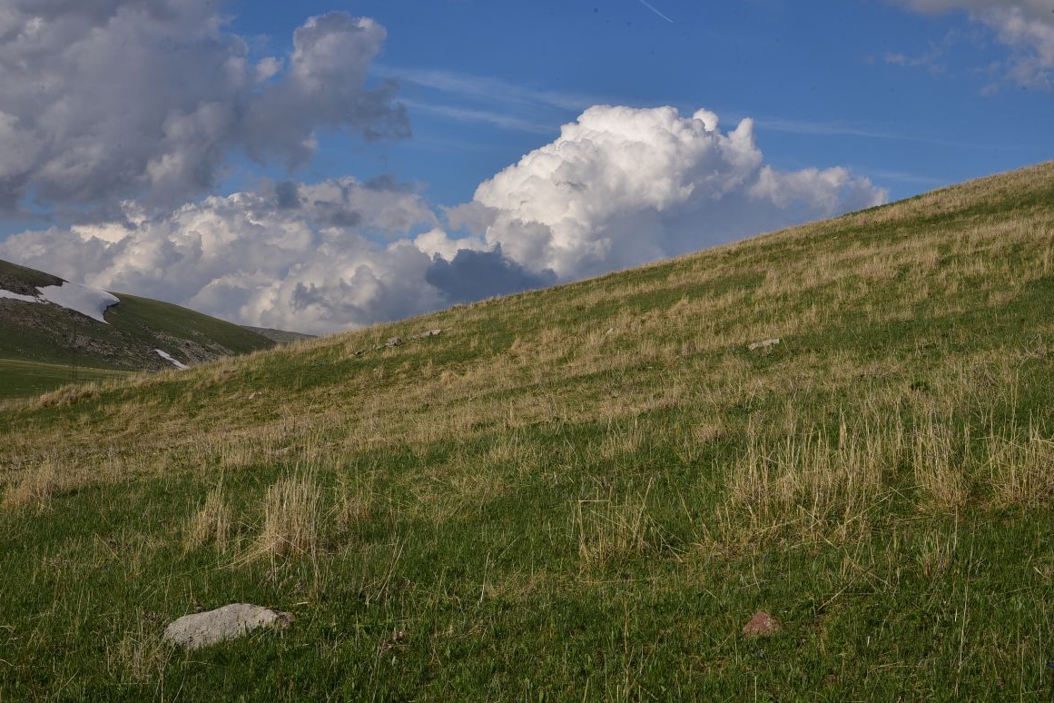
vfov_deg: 24.2
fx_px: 1639
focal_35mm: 56
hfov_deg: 35.6
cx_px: 499
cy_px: 329
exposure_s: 1/125
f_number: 20
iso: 160
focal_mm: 50
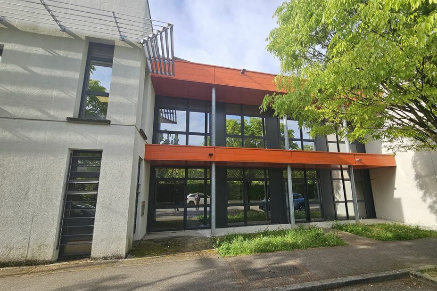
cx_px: 223
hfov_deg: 104.2
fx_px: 170
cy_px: 153
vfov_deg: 81.2
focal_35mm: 14
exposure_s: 1/852
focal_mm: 2.2
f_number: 2.2
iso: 50
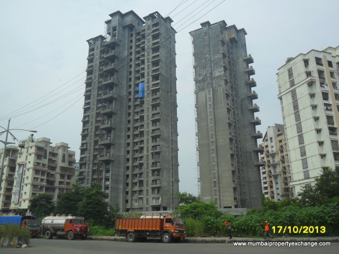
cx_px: 170
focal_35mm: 32
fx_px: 313
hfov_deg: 56.8
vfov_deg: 44.2
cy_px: 127
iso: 100
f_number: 9.4
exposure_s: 1/250
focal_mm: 5.7
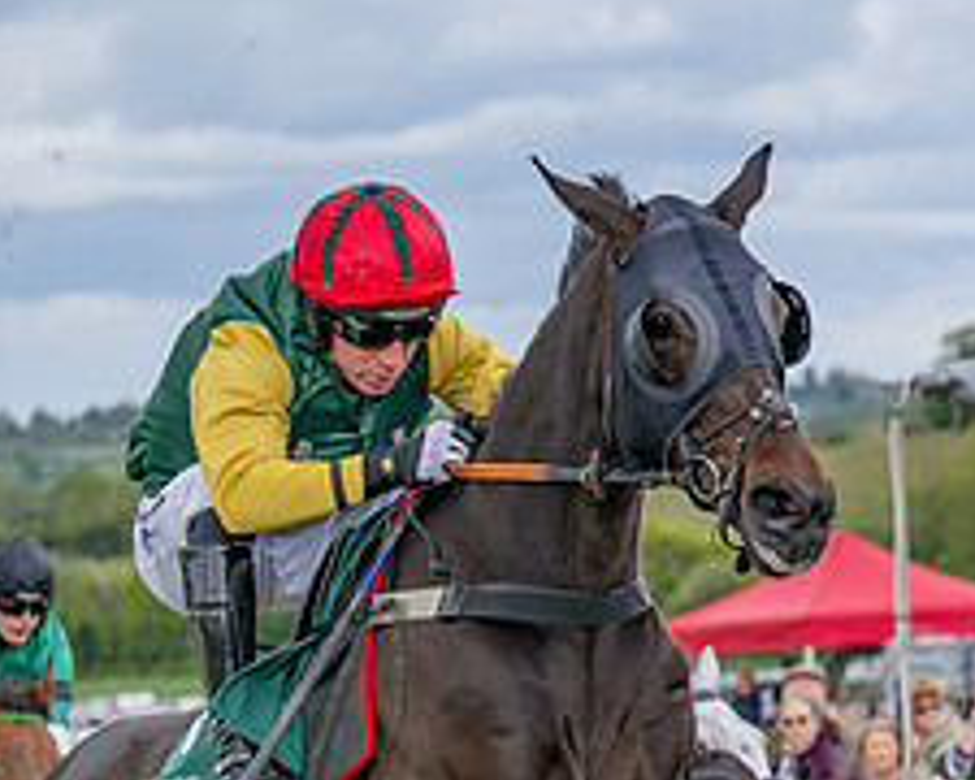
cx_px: 1553
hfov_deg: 8.8
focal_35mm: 212
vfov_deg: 7.2
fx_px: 6118
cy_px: 1001
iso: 400
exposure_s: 1/2500
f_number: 2.8
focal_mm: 70
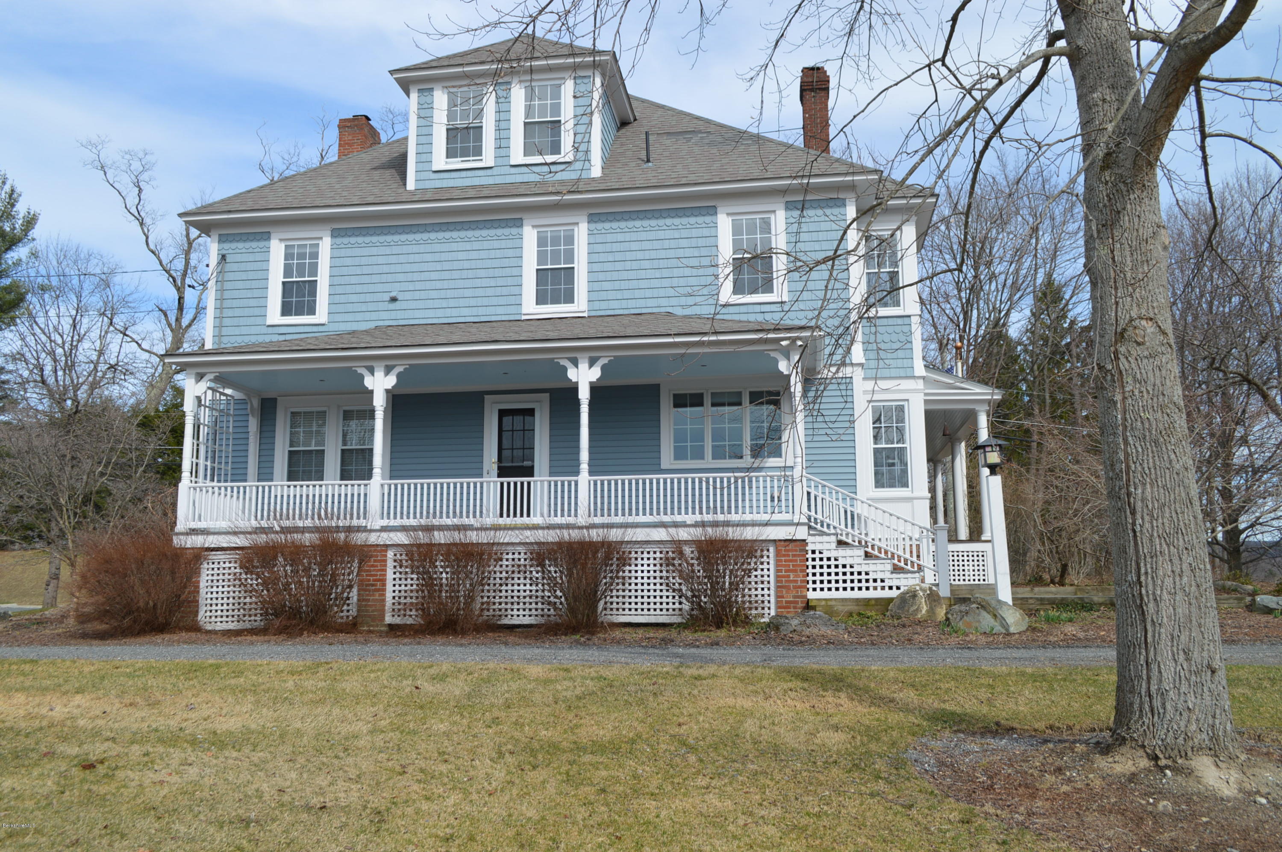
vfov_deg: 39.9
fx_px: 1174
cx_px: 641
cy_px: 426
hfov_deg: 57.3
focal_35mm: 33
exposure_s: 1/250
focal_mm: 22
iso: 100
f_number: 8
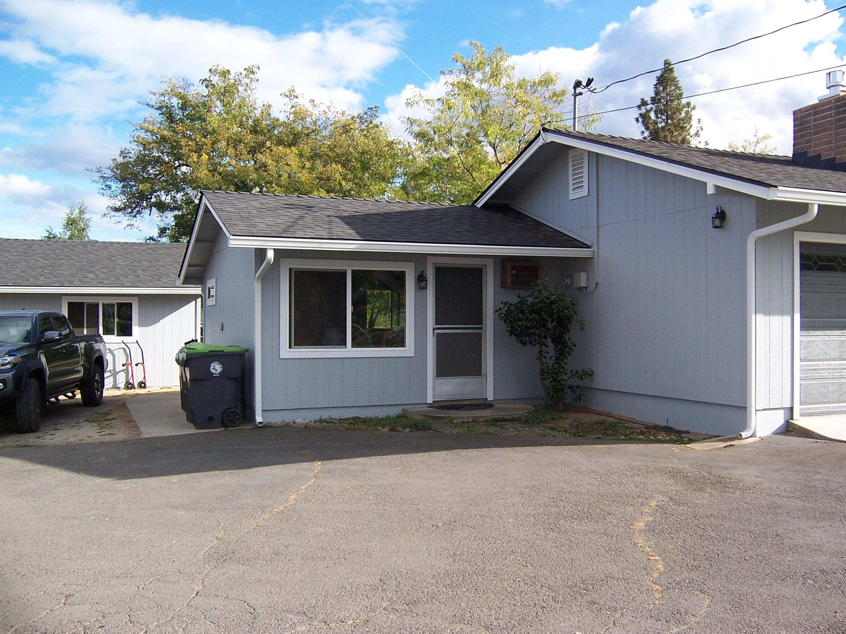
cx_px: 423
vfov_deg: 42.9
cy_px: 317
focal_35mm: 33
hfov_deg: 55.4
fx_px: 807
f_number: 3.4
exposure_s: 1/500
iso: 80
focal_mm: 5.5
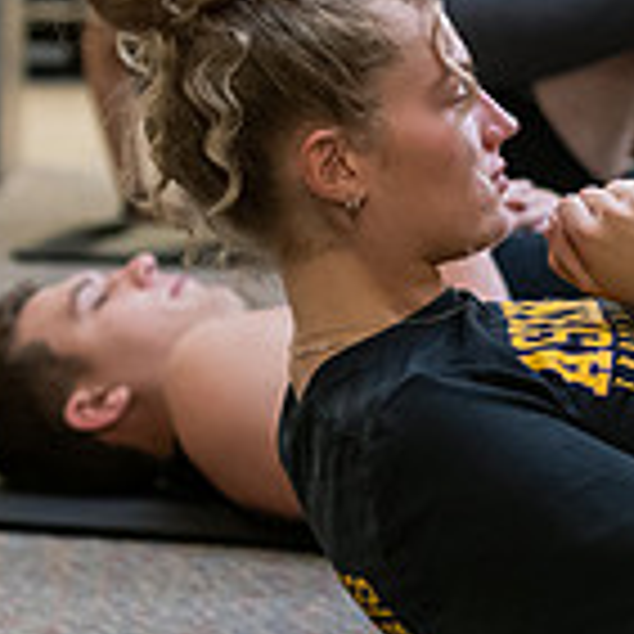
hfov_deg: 7.1
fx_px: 5056
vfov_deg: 7.2
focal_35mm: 244
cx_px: 701
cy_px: 209
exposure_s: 1/200
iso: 1600
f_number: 3.2
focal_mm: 70
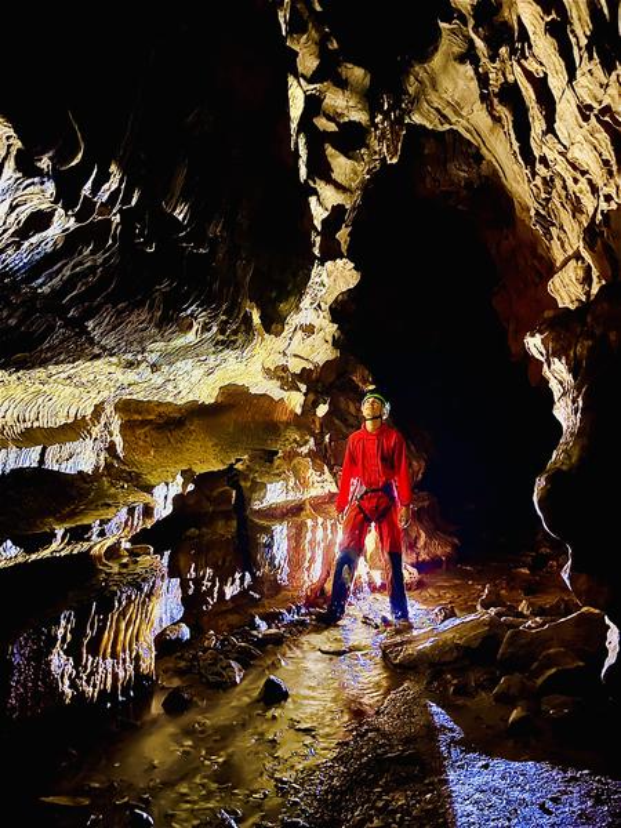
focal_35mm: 25
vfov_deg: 69.4
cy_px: 414
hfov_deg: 54.9
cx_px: 310
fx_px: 598
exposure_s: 1/15
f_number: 1.6
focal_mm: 5.1
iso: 1600
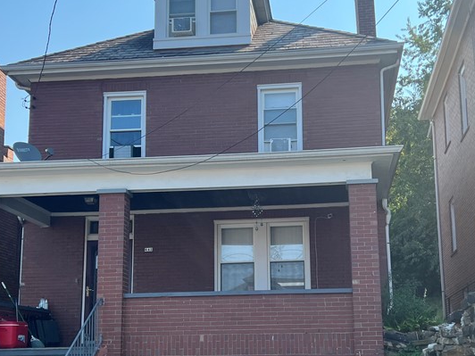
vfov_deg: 28.9
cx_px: 253
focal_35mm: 50
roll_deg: +0.5
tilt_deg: +9.8
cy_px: 241
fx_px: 686
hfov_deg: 38.2
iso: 50
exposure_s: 1/1669
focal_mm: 5.7
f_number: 1.5
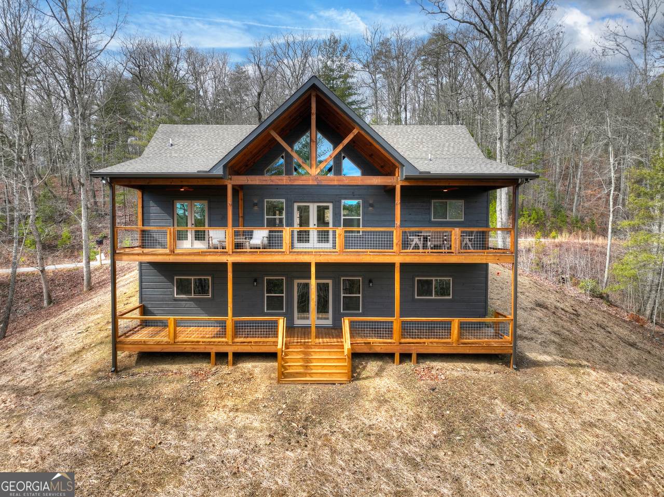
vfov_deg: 56.8
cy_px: 248
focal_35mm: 24
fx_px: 460
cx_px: 332
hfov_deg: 71.6
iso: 120
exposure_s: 1/2500
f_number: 2.8
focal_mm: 12.3
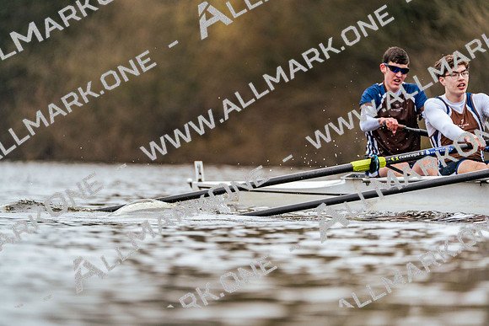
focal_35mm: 600
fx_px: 8152
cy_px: 163
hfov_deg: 3.4
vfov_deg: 2.3
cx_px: 244
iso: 1250
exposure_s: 1/2000
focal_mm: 600
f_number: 6.3
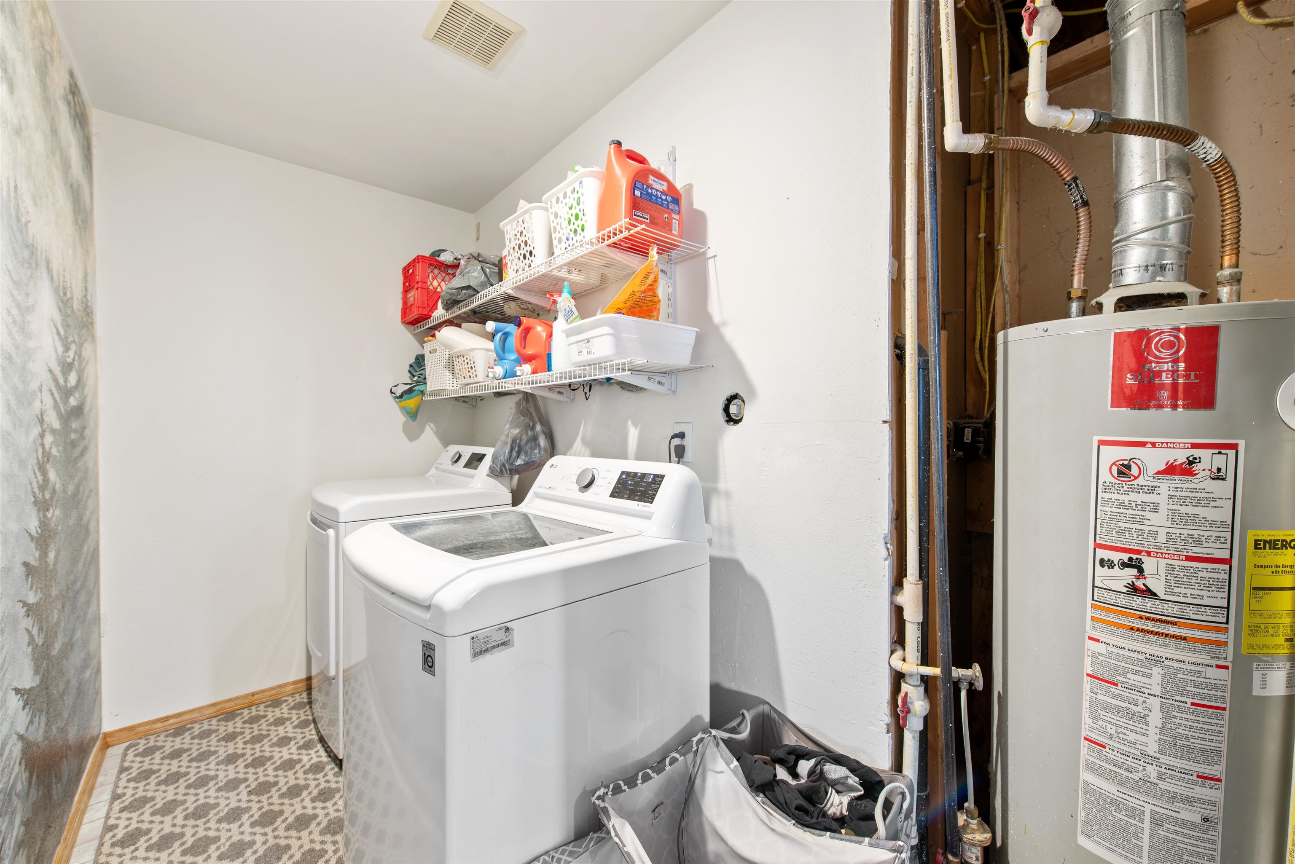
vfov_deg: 81.2
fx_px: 504
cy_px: 432
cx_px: 648
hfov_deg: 104.2
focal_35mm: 14
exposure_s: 6
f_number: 8
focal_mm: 14
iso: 100
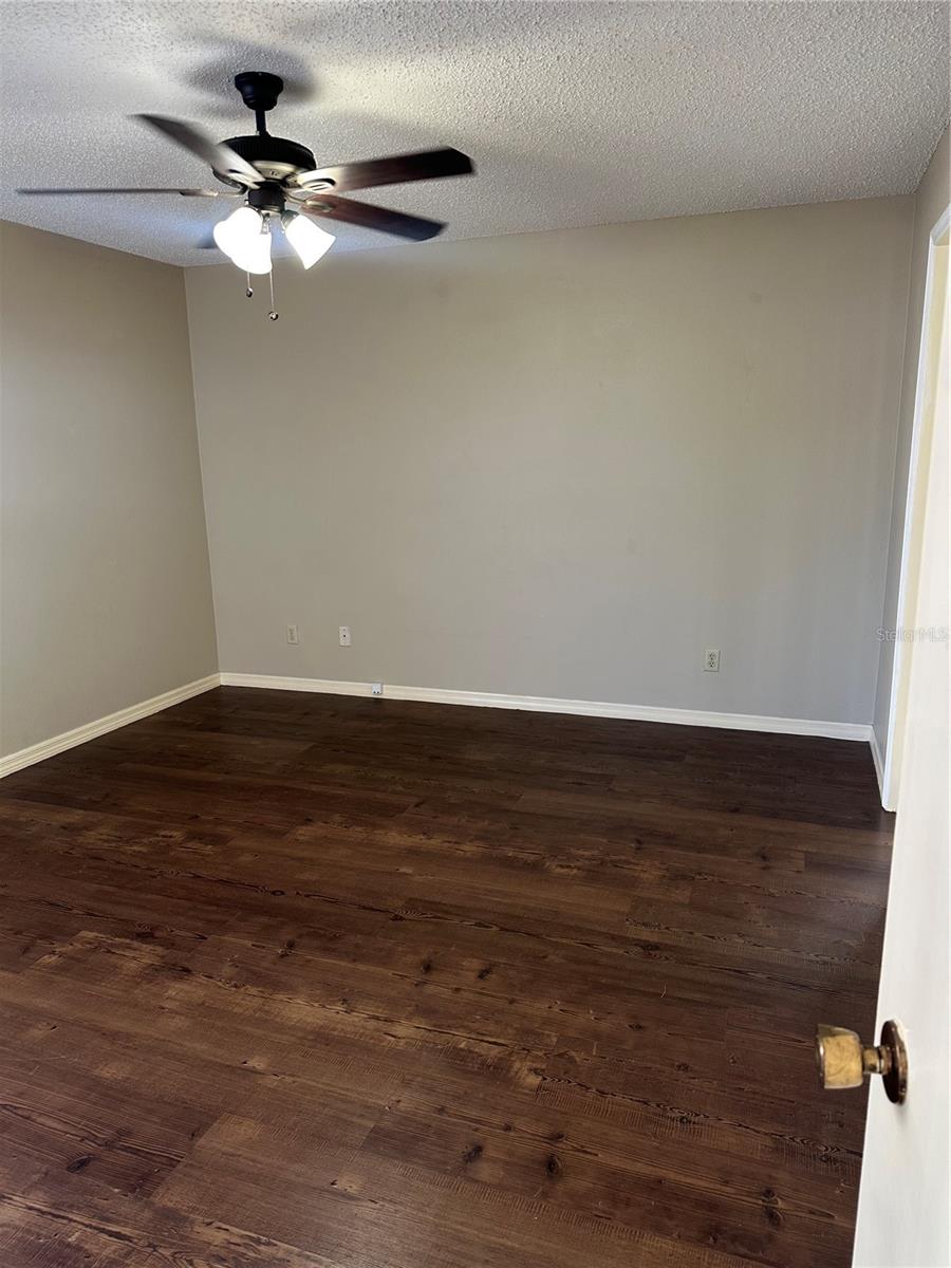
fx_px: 879
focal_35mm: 24
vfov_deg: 71.6
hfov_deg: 56.8
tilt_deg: -12.2
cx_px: 476
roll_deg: +0.4
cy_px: 634
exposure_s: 1/60
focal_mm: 6.86
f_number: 1.78
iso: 125
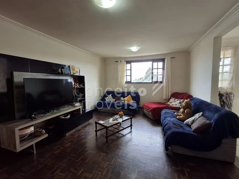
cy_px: 90
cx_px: 120
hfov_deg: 94.5
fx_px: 110
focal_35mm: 16
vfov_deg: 78.1
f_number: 2.2
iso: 50
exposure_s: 1/40
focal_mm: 1.64
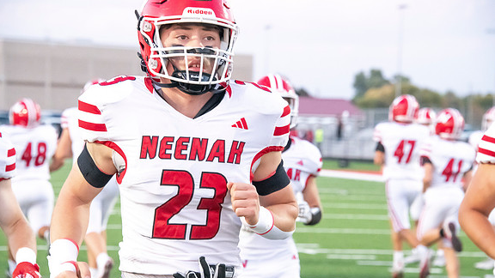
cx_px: 247
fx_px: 2008
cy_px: 158
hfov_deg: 14.1
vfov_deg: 7.9
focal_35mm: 153
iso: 10000
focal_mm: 145
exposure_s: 1/500
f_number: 7.1
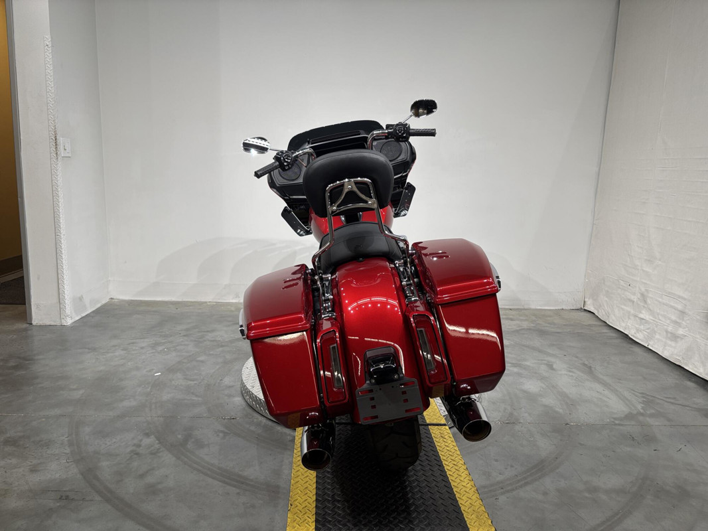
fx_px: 532
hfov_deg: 67.3
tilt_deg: -10.5
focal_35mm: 26
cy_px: 266
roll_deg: -1.5
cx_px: 354
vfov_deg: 53.1
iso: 100
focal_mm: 5.96
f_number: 1.6
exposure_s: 1/120
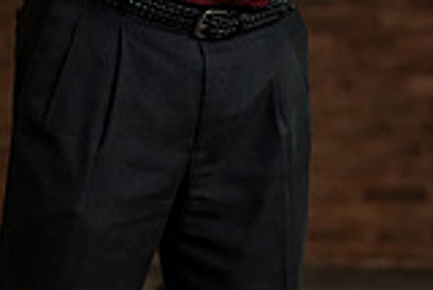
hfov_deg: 6.1
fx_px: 4057
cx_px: 62
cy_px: -142
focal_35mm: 337
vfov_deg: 4.1
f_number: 3.2
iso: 2000
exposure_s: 1/200
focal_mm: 93
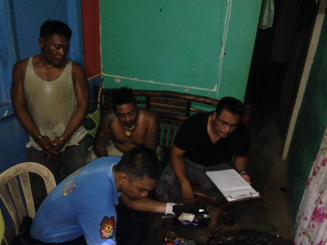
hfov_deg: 55.3
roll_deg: -2.4
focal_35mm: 33
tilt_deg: -22.0
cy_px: 122
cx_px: 164
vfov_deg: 43.0
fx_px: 312
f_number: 2.4
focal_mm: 4.12
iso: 320
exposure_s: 1/16
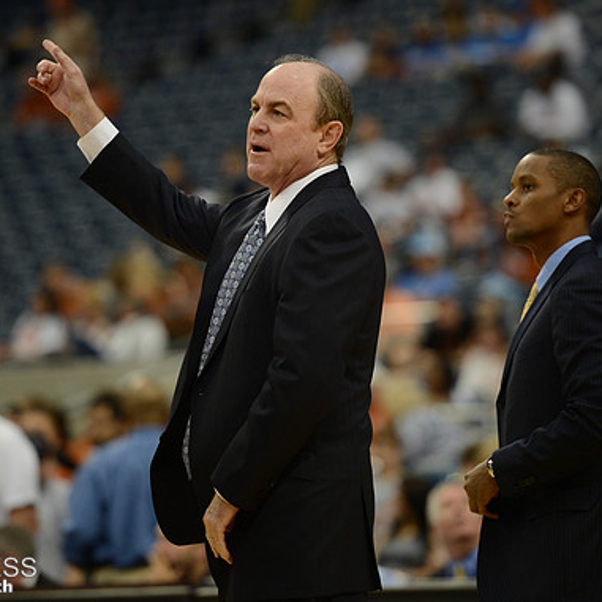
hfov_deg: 6.8
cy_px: 298
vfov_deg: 6.8
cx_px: 264
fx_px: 5096
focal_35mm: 259
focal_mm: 200
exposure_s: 1/1250
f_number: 2.8
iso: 1600
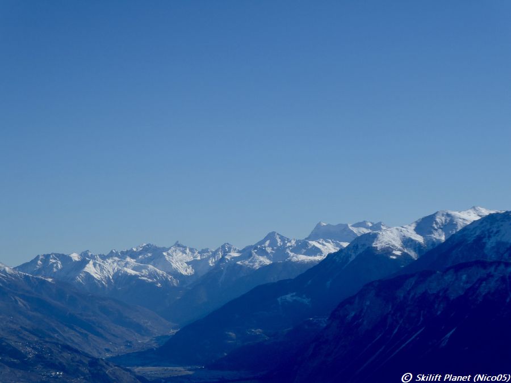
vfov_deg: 12.7
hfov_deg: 16.8
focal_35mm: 117
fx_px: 1727
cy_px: 192
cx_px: 256
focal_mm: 19
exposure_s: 1/800
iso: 80
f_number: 5.1
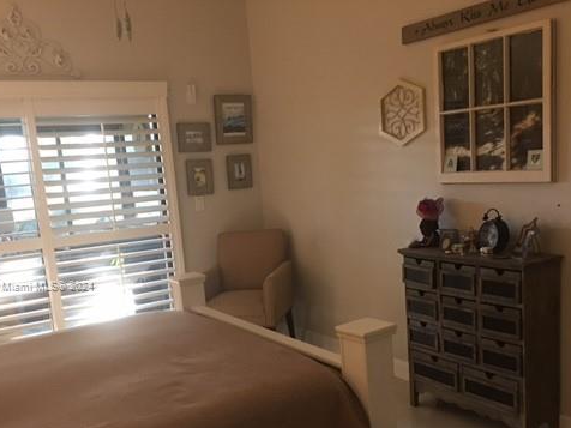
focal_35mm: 39
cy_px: 287
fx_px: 643
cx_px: 311
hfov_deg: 47.8
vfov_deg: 36.4
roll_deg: +3.9
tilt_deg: -9.8
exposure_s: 1/10
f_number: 2.2
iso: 100
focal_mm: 4.15
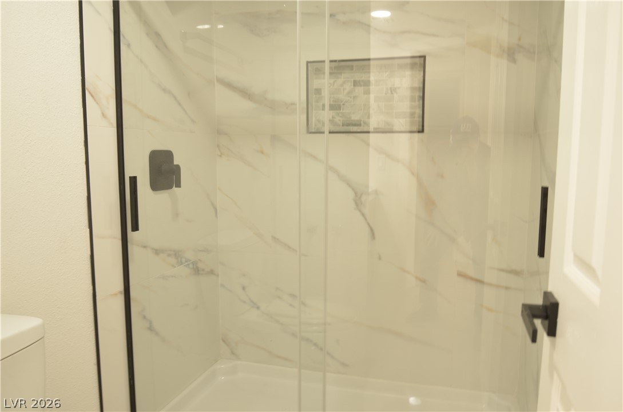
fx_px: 466
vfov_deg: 47.7
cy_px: 206
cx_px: 312
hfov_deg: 67.5
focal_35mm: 27
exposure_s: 1/30
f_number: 3.5
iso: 400
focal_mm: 18
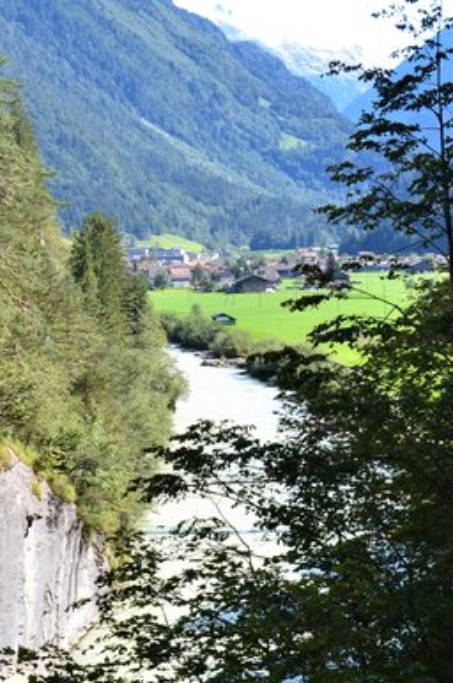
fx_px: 1648
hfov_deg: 15.6
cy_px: 342
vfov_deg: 23.4
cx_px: 281
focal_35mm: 87
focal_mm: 28
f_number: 9
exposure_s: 1/125
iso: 400
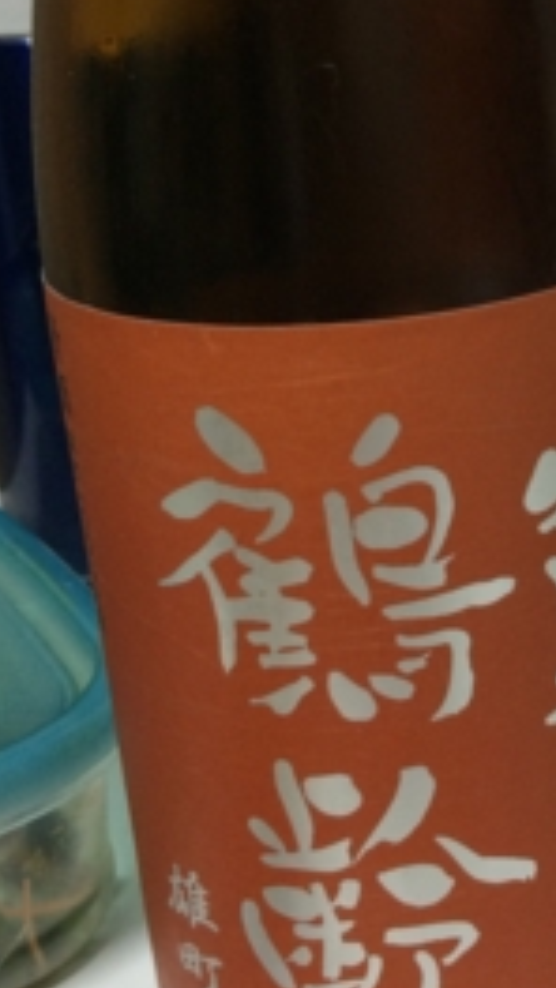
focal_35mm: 54
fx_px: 1415
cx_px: 620
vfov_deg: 38.2
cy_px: 364
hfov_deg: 21.1
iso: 125
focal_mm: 4.15
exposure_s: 1/30
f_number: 2.2
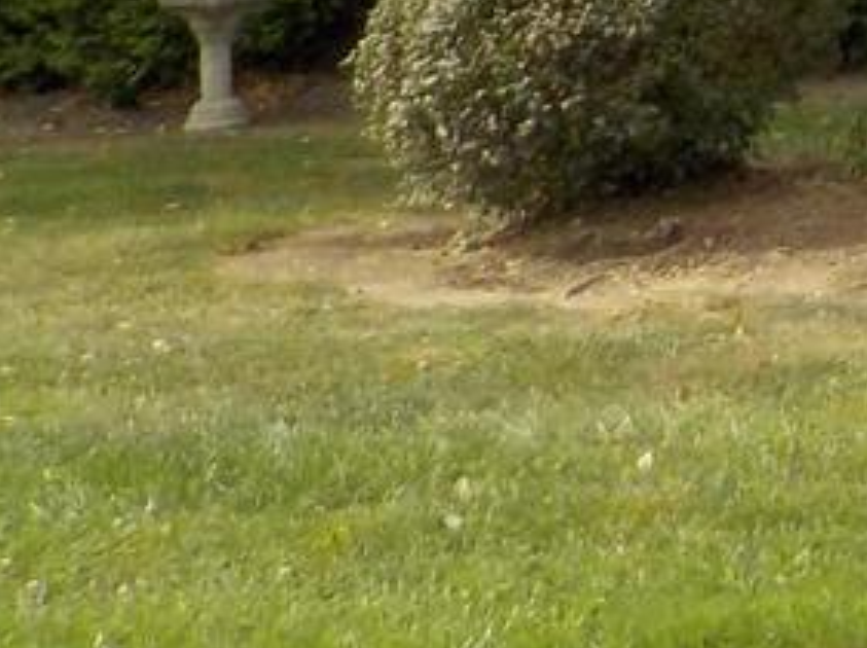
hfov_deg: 11.1
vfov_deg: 9.1
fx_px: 3852
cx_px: 1962
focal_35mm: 154
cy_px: -617
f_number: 3.3
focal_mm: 4.1
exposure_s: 1/500
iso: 125
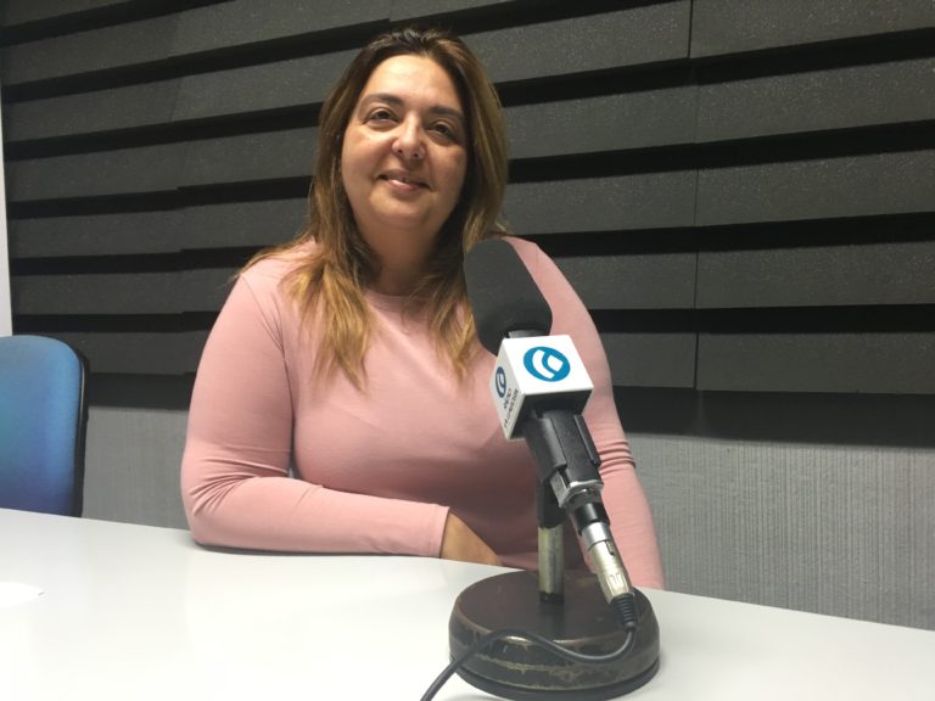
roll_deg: +3.0
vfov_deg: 48.2
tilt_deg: -4.9
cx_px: 468
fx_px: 783
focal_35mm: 29
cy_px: 350
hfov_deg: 61.7
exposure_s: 1/33
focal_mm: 4.15
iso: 125
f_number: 2.2
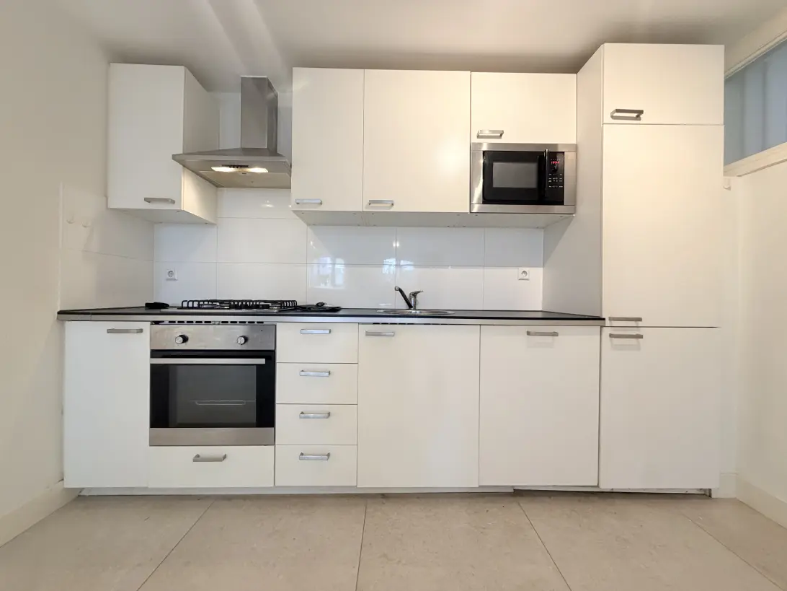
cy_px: 296
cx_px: 394
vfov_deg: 85.7
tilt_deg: +0.5
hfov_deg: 102.1
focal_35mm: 14
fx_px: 318
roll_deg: -1.7
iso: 320
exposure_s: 1/100
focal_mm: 2.22
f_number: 2.2
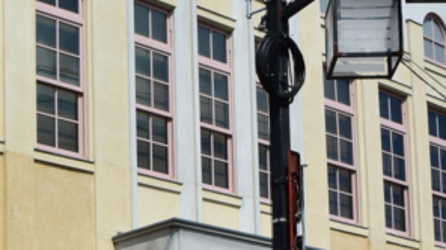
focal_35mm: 98
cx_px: 98
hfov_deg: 21.6
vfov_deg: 11.4
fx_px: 1158
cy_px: 459
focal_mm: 10
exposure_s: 1/1250
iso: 160
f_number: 5
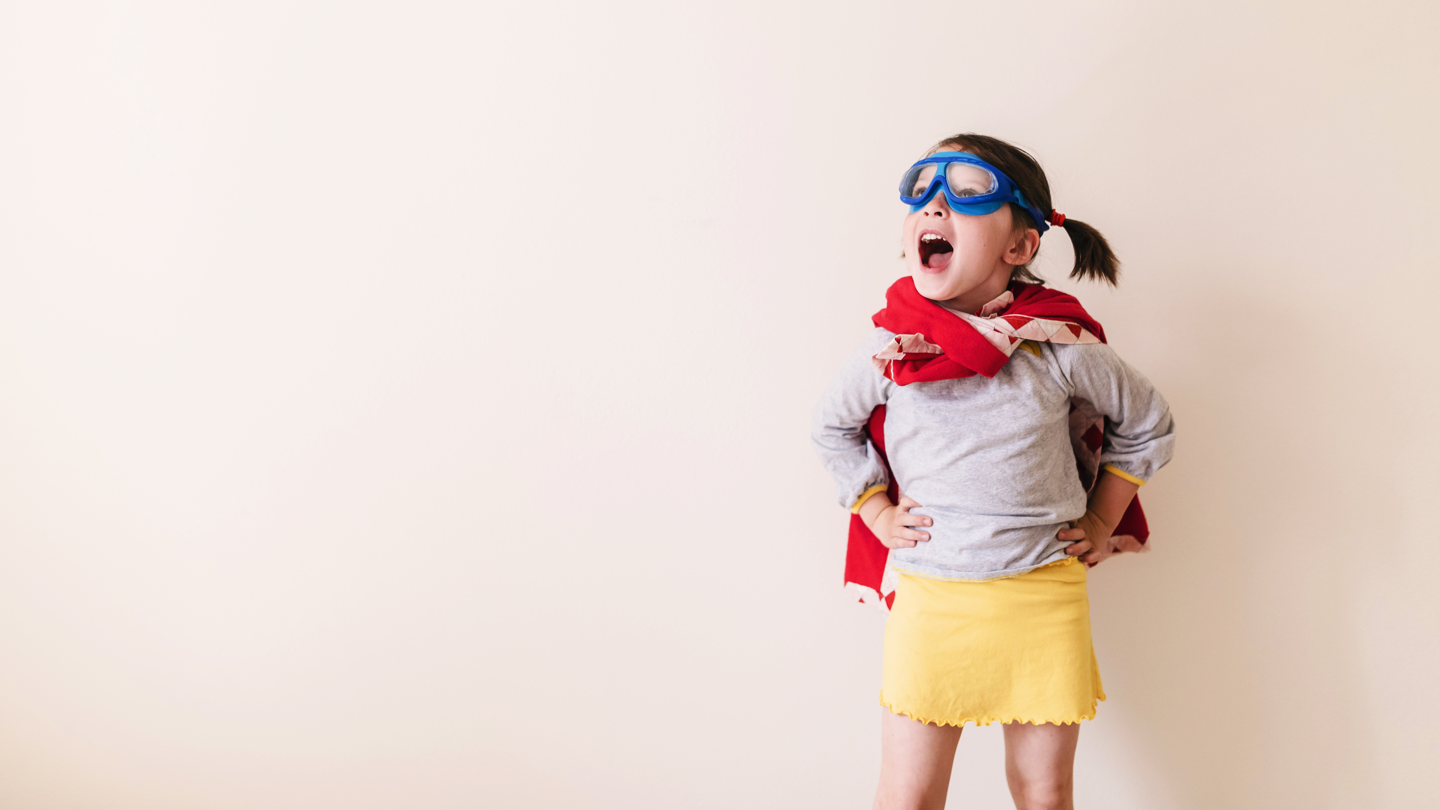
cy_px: 345
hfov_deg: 71.9
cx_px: 737
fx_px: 993
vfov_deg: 44.3
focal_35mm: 26
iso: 800
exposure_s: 1/250
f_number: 2.2
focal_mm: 24
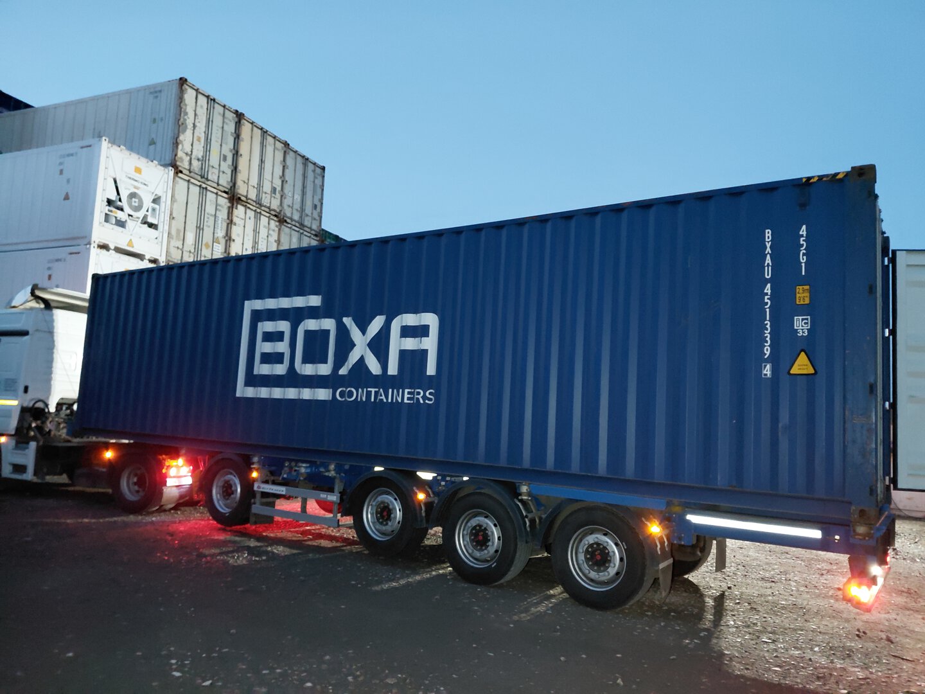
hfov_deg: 69.4
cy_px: 347
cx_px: 462
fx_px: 668
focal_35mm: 25
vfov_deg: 54.9
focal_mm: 4.69
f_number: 1.8
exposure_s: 1/12.5
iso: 1600
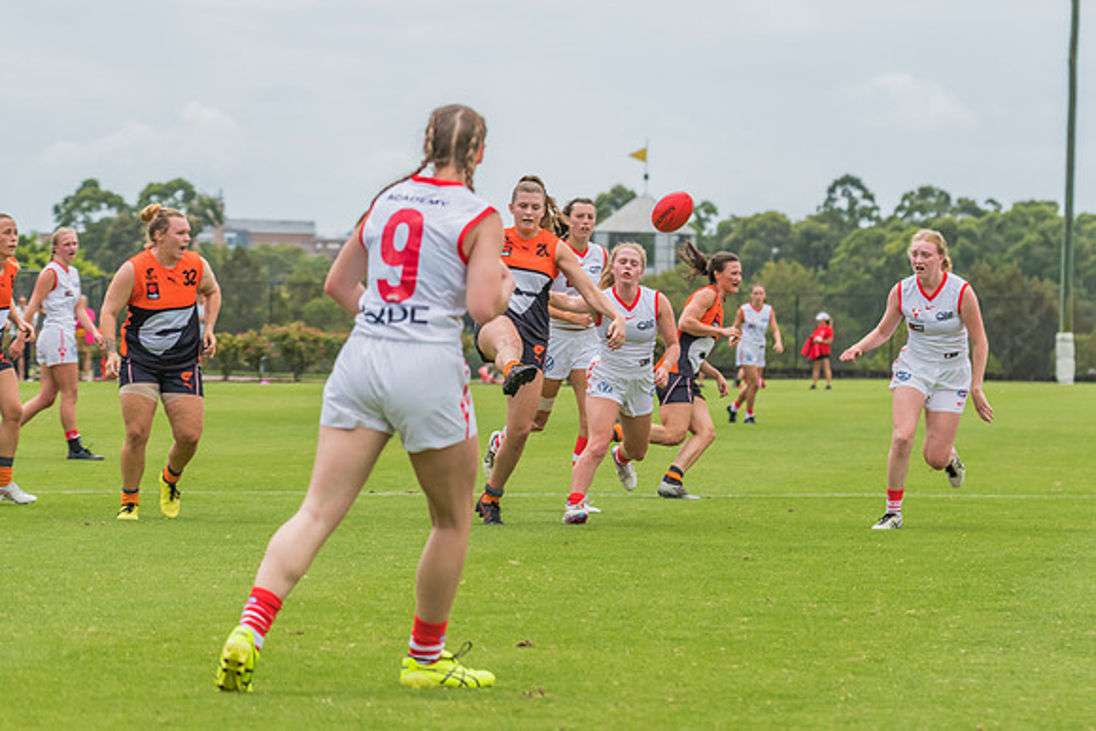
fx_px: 7500
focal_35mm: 246
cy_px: 333
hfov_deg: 8.4
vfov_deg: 5.6
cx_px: 660
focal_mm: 200
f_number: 10
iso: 800
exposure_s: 1/1600
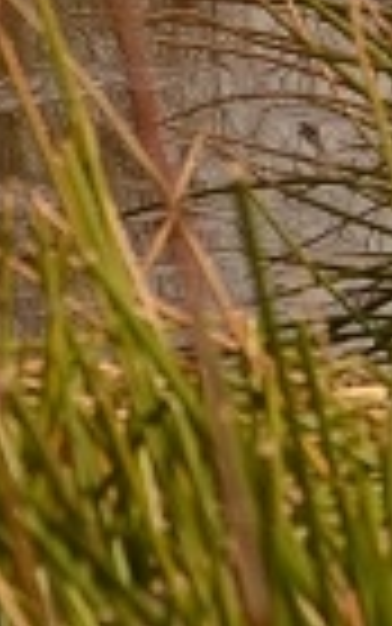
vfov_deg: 3.8
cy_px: -887
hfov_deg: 2.4
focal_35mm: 540
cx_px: 1266
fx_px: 9221
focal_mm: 48
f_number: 8
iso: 100
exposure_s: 1/250
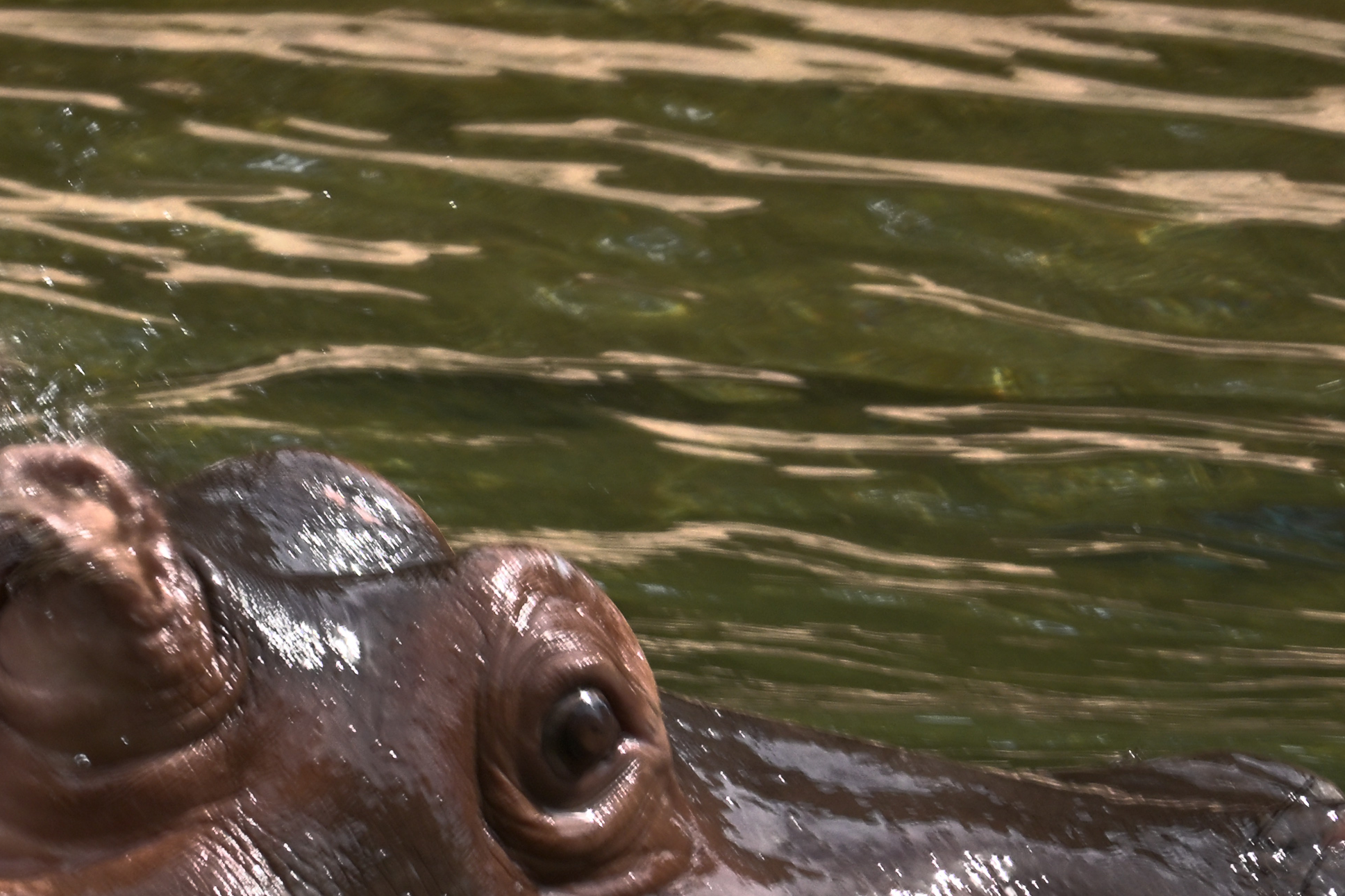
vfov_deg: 1.3
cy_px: 543
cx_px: 335
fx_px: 40269
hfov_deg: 1.9
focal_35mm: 1078
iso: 400
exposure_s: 1/800
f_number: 6.3
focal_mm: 250
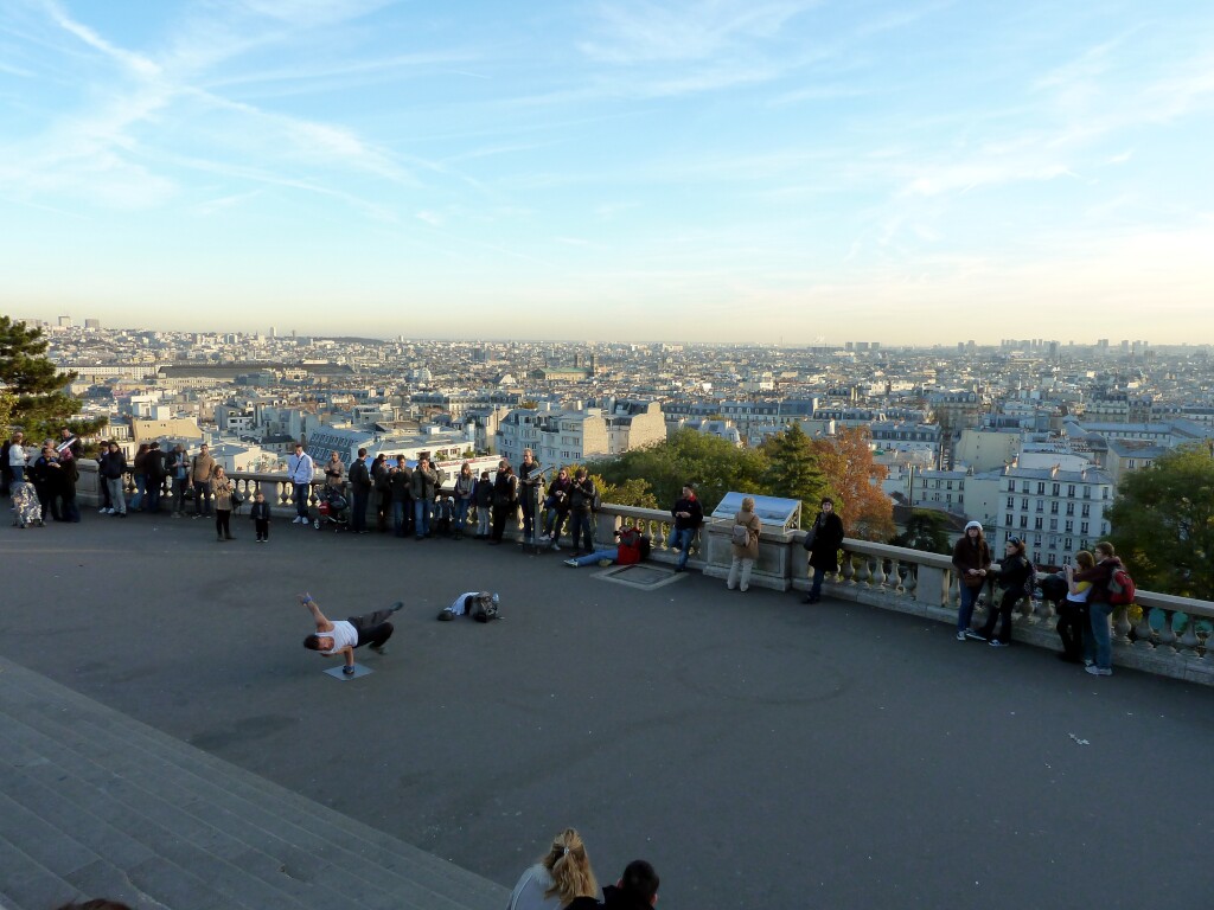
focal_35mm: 25
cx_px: 607
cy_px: 455
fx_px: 877
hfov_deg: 69.4
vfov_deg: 54.9
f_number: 4
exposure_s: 1/160
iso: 125
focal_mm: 4.1
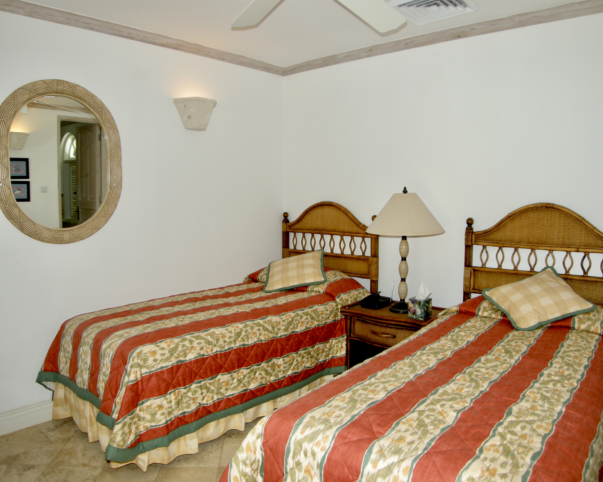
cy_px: 245
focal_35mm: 37
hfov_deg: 49.1
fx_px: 660
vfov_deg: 40.1
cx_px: 320
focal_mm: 7.5
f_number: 3
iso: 64
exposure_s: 1/62.5
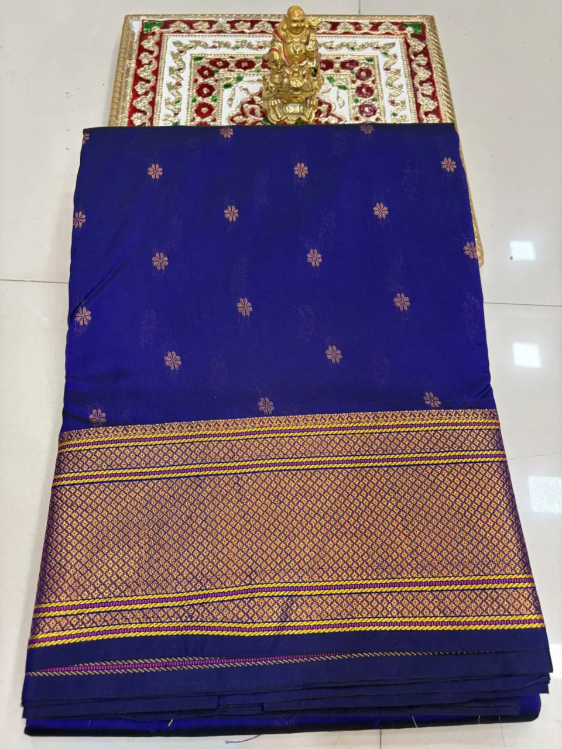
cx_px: 281
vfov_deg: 67.3
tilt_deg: -64.0
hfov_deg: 53.1
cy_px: 374
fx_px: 563
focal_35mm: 26
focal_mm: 5.96
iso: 125
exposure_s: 1/50
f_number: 1.6
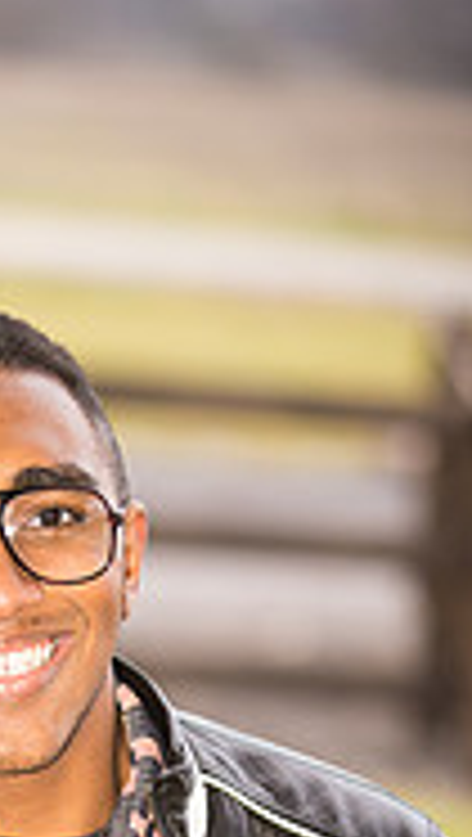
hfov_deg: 4.8
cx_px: 13
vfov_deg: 8.4
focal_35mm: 253
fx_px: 5614
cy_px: 968
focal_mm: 100
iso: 200
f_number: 2.8
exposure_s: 1/60
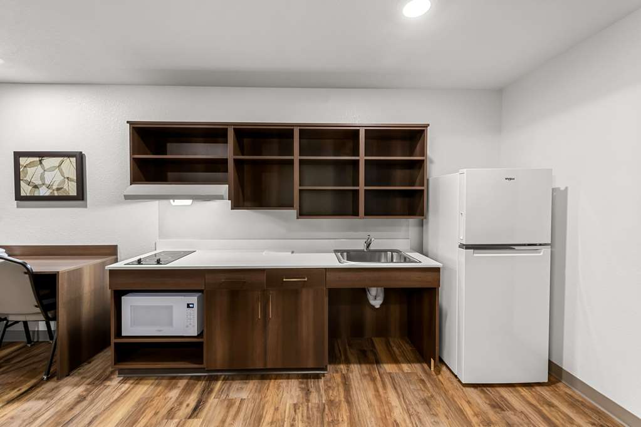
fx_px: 267
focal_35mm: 15
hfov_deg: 100.4
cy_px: 214
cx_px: 320
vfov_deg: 77.3
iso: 400
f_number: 8
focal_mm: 15
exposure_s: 1/3
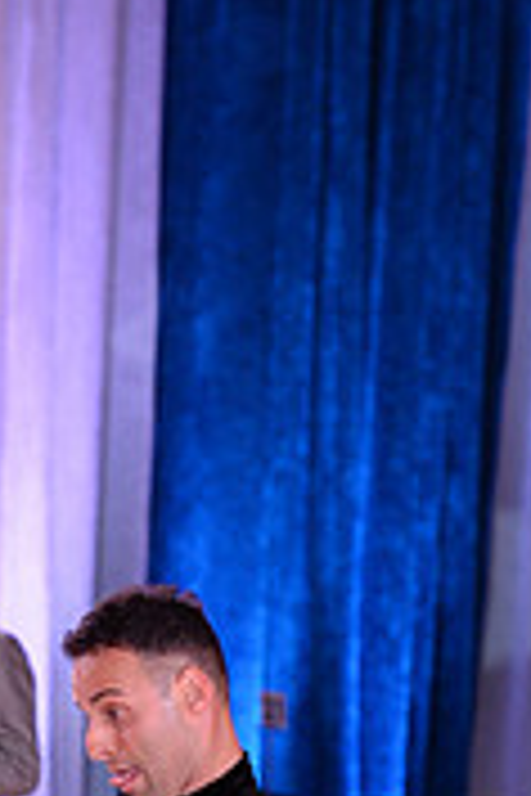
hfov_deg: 3.5
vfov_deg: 5.2
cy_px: 1295
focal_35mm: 393
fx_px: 8694
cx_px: -191
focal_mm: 120
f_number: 4.5
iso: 1600
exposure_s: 1/250
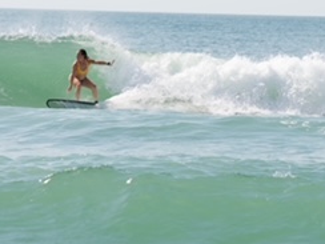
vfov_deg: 3.9
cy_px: 61
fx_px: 3549
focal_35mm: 378
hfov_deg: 5.2
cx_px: 128
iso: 80
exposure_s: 1/400
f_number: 6.3
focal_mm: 150
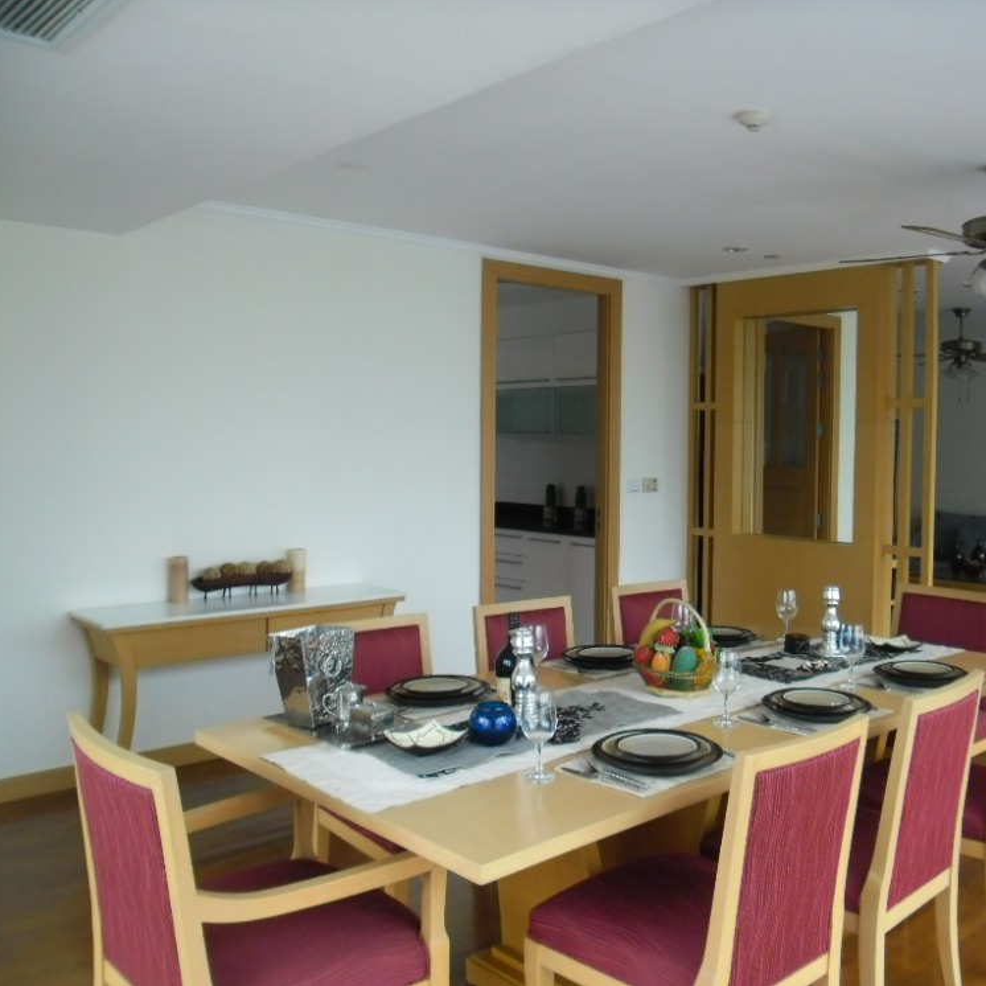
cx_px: 611
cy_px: 492
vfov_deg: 51.1
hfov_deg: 50.6
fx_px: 1031
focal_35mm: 32
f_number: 3.5
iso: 100
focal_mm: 4.9
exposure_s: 1/76
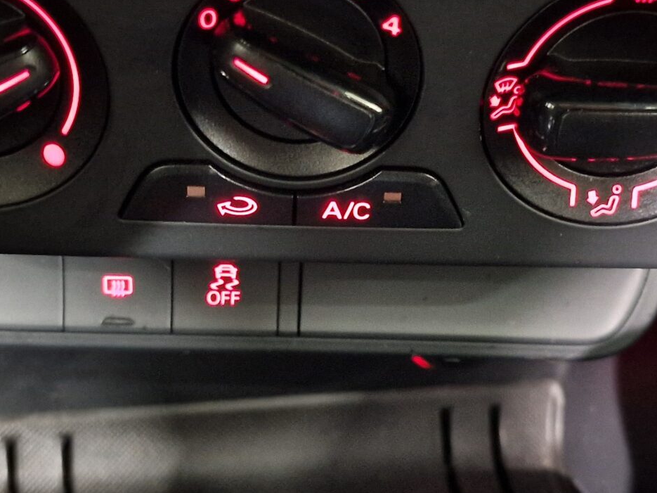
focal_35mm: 63
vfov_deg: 23.3
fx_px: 1196
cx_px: 347
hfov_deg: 30.7
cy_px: 241
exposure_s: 1/10
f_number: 1.8
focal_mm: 6.4
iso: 800
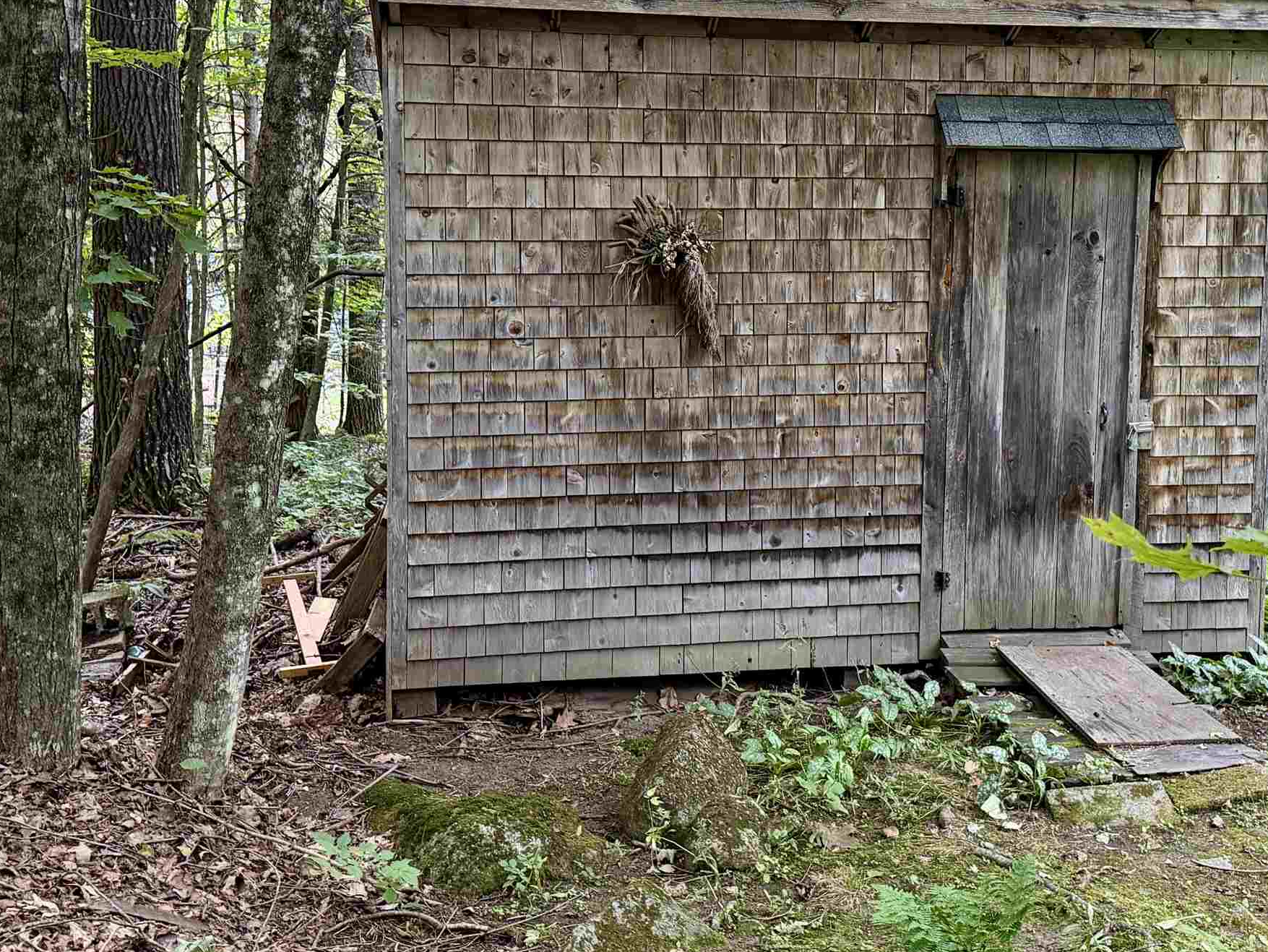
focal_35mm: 42
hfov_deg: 44.5
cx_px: 769
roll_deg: -0.9
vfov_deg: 33.9
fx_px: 1539
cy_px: 288
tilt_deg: -7.2
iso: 400
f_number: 1.78
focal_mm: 6.76
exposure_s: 1/60
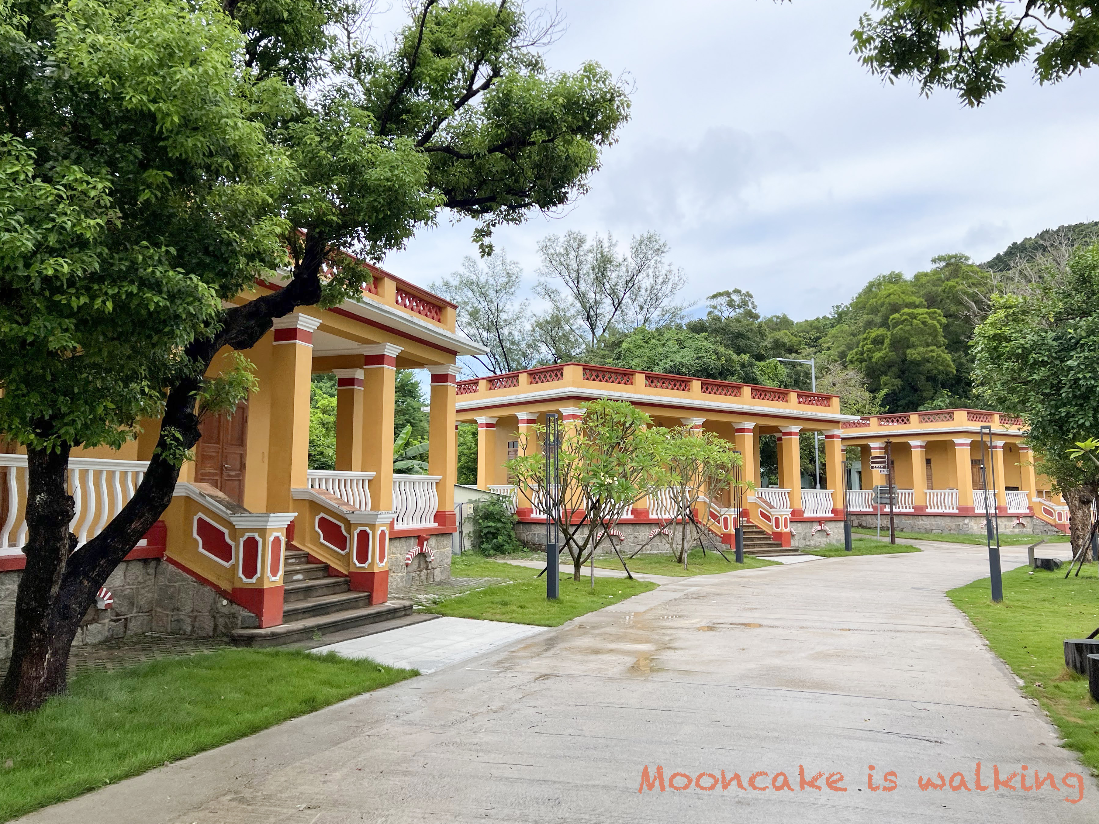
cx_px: 531
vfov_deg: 48.1
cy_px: 368
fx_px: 921
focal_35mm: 29
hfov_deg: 61.6
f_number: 1.5
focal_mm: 5.7
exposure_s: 1/1575
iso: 50
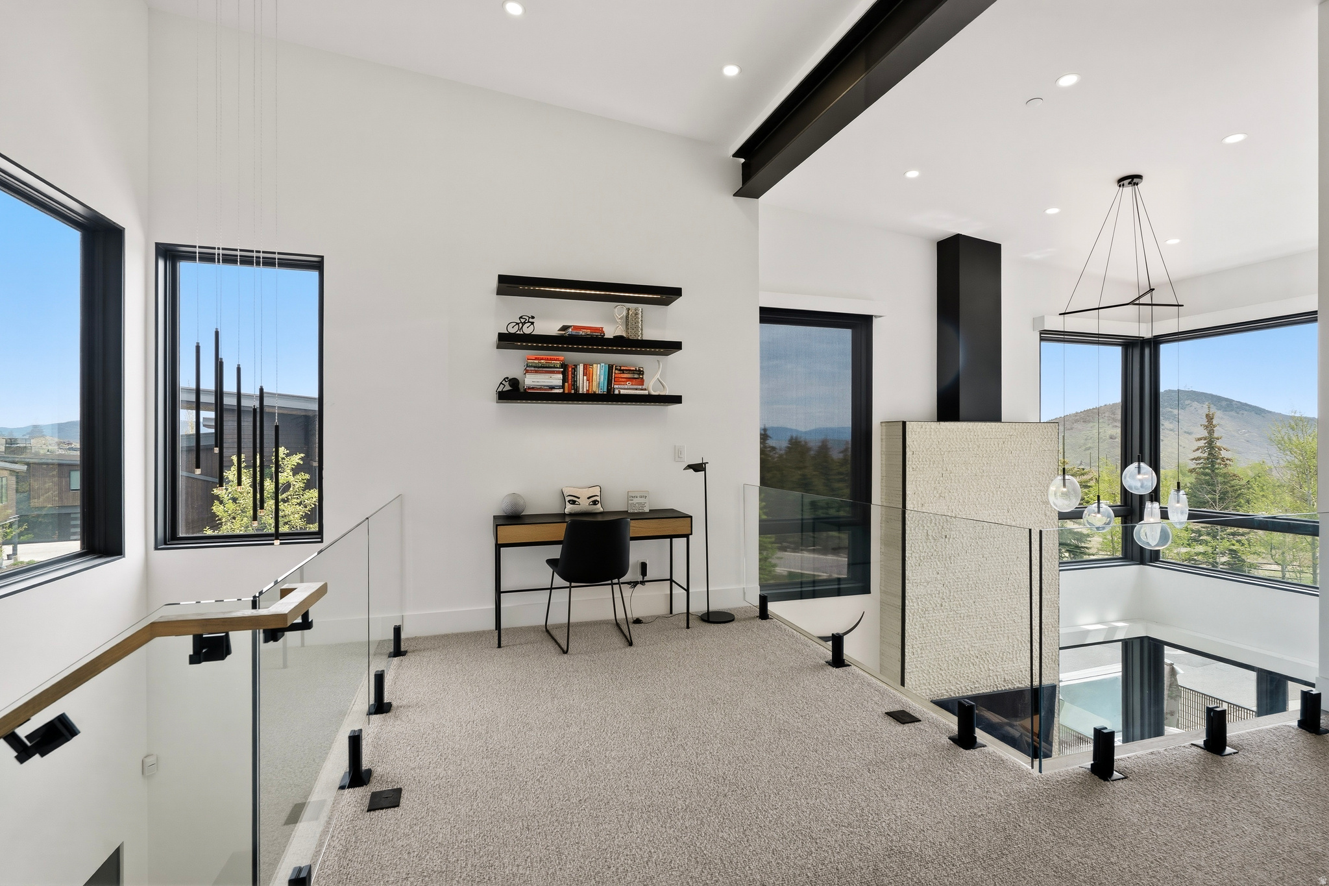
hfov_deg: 96.7
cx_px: 664
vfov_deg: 73.7
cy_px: 443
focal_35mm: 16
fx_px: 591
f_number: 7.1
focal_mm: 16
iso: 100
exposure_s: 1/125
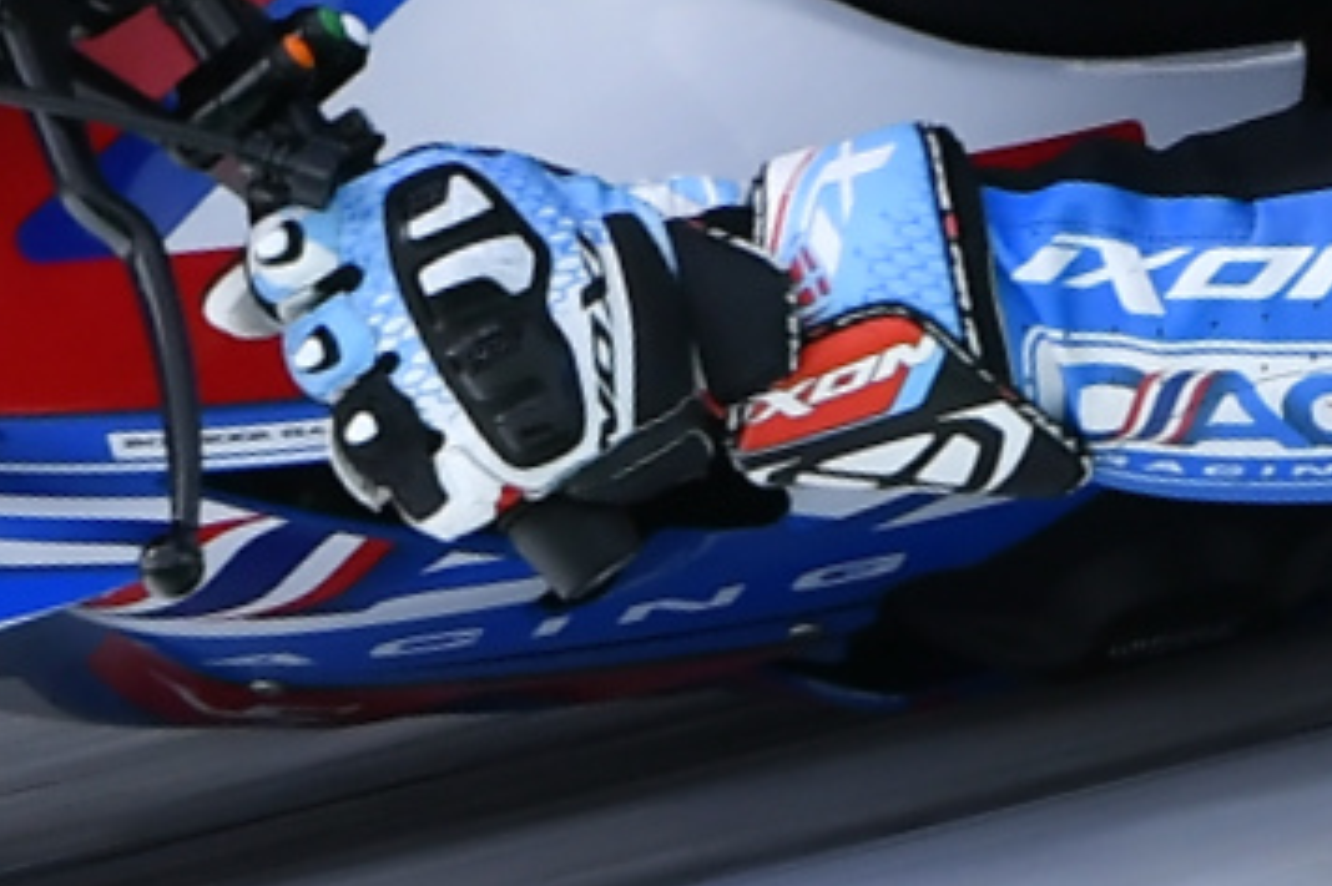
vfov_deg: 0.5
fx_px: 112201
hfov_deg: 0.7
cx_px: 1257
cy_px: -563
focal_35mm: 3034
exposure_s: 1/400
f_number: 5.6
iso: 280
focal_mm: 360
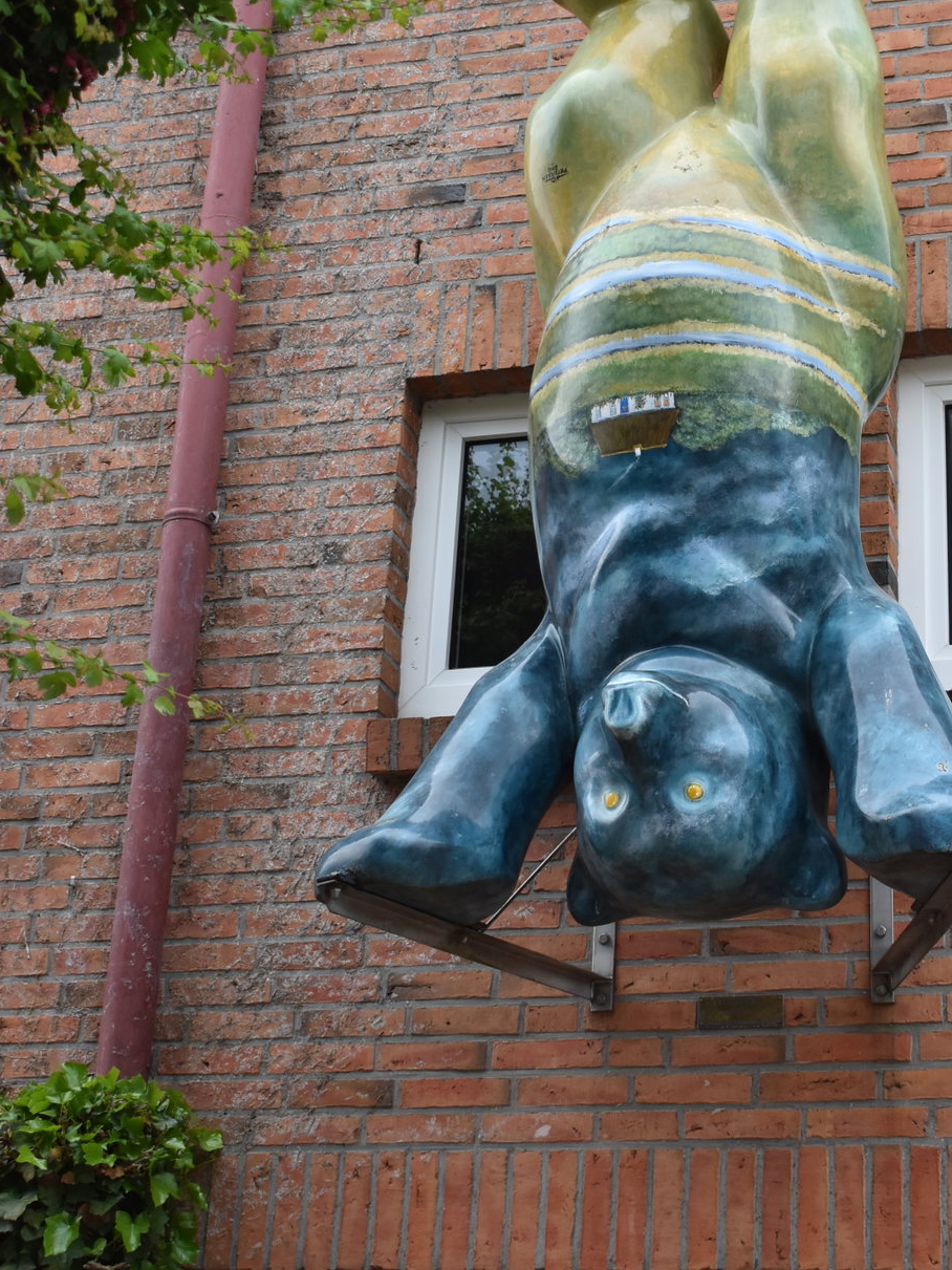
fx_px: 2347
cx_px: 659
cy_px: 515
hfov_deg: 22.8
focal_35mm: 64
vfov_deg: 30.2
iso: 400
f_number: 4.5
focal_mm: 28
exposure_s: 1/320
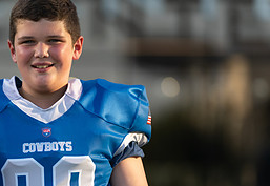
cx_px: 46
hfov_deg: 5.2
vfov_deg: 3.6
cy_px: 133
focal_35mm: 394
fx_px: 2985
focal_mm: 162
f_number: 2.8
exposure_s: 1/640
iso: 100
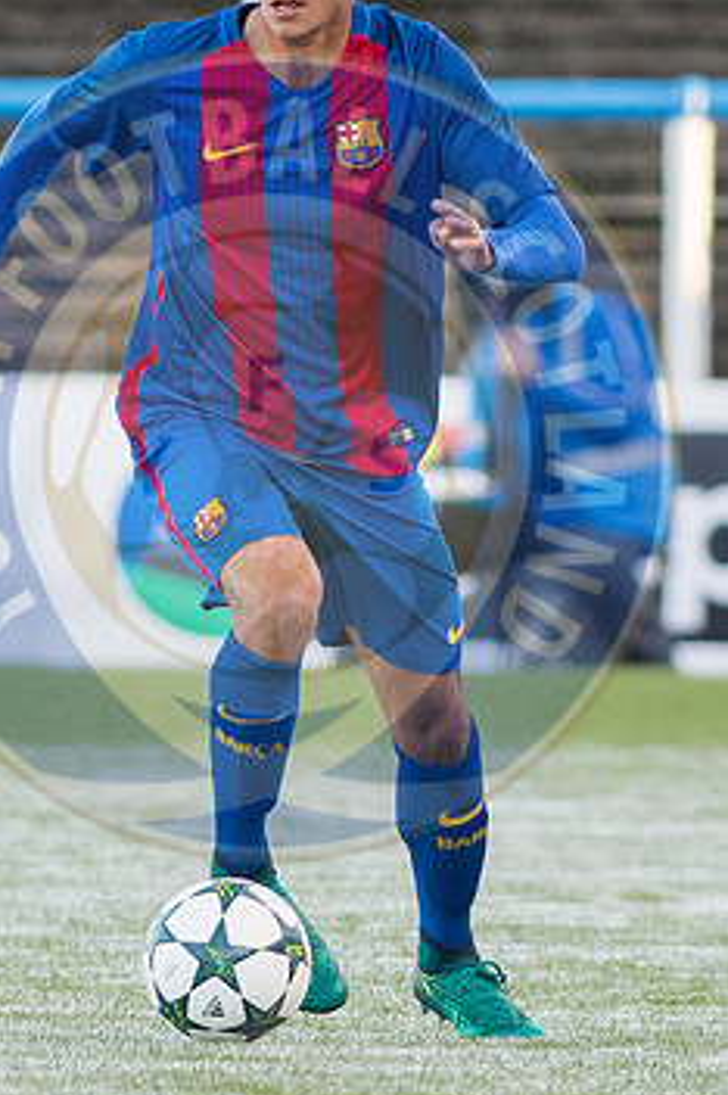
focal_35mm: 576
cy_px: 448
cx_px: 264
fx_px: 17505
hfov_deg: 2.4
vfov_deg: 3.6
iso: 800
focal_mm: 300
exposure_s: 1/1000
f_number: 4
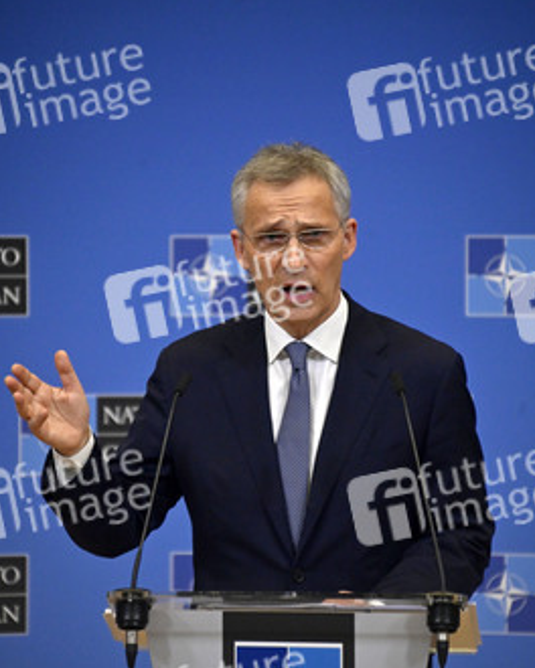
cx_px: 268
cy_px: 397
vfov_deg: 4.6
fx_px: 8333
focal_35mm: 421
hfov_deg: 3.7
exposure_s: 1/400
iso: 3200
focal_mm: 370
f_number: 6.3
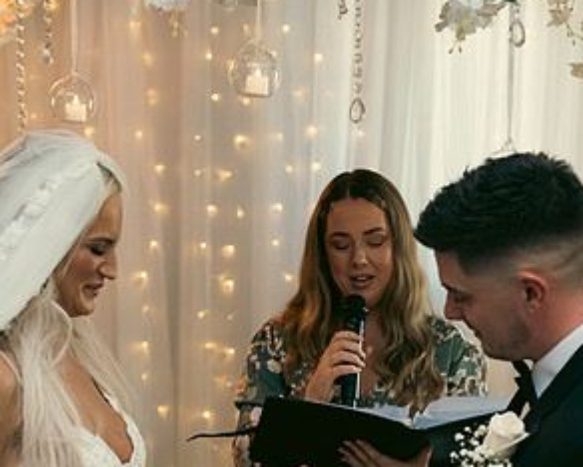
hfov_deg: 23.3
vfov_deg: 18.6
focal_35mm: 82
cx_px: 290
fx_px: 1416
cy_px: 376
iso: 1250
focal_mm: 44
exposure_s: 1/160
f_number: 3.5
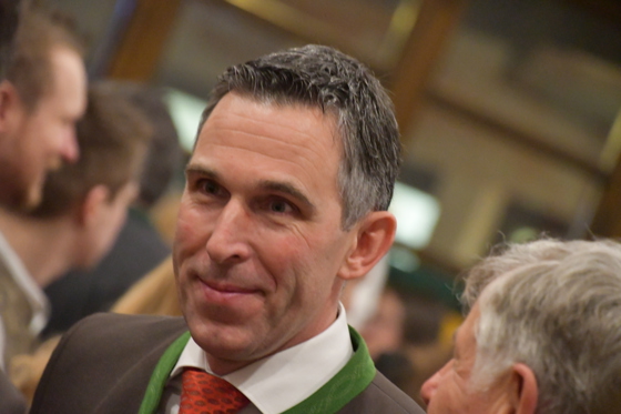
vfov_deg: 5.0
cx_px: 310
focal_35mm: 277
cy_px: 207
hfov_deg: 7.4
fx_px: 4777
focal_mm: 185
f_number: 6
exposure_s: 1/60
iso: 12800
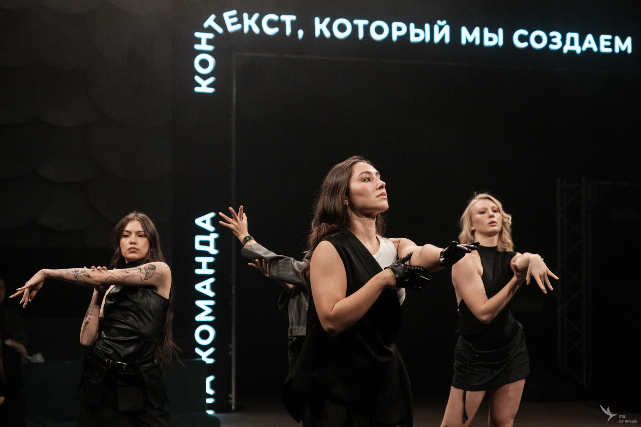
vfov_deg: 14.7
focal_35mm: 93
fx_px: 1659
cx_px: 343
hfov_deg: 21.9
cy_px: 223
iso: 1600
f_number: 2.8
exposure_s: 1/250
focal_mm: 55
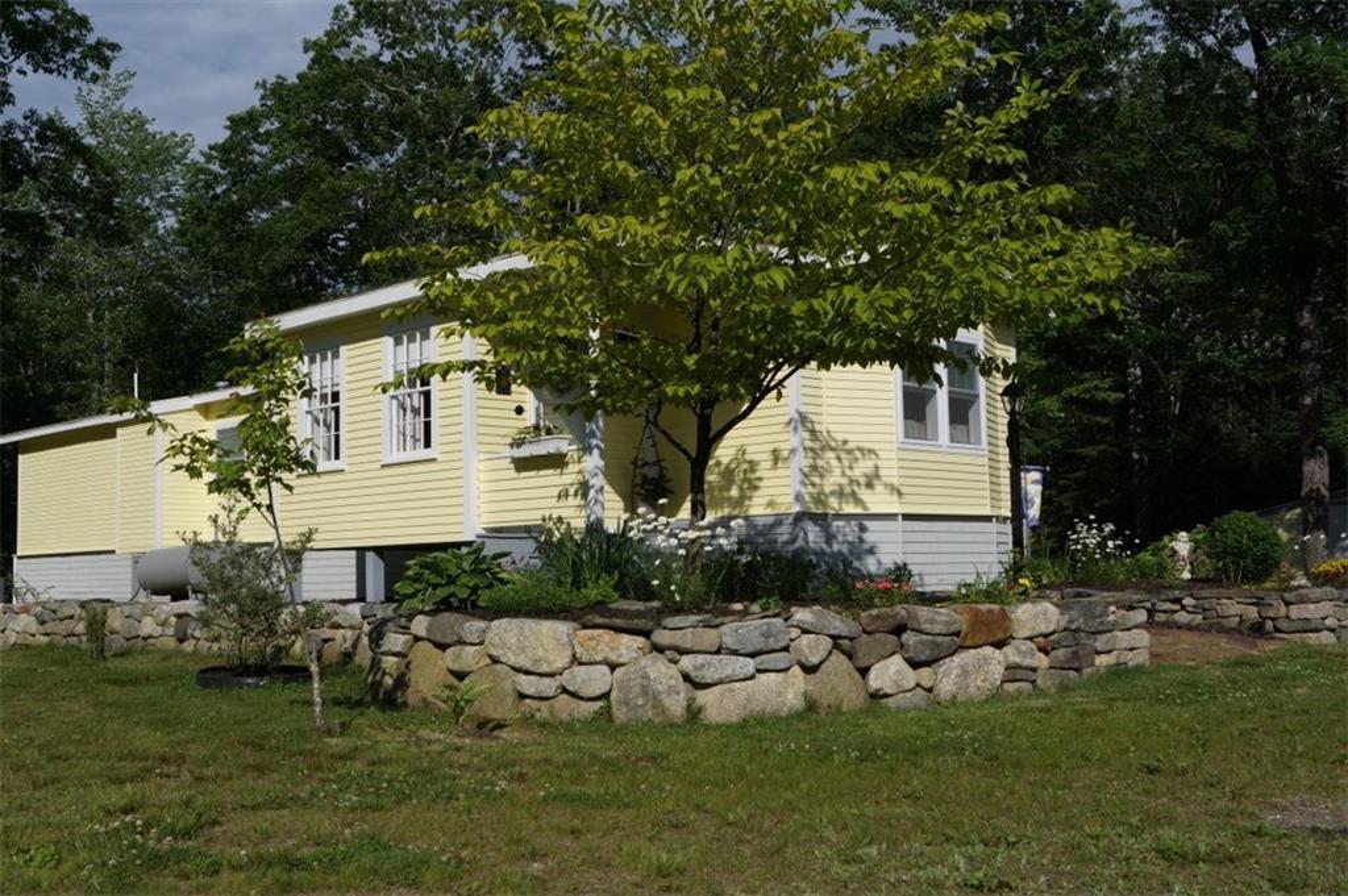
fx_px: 1347
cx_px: 674
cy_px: 448
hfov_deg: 53.2
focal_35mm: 36
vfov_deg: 36.8
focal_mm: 24
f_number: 13
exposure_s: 1/1600
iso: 400
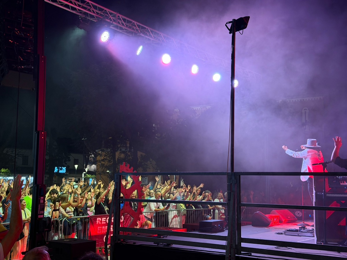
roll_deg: -0.7
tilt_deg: +6.5
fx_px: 481
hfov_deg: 39.7
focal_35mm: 48
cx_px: 174
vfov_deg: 30.3
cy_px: 130
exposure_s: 1/41
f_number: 1.78
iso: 250
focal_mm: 6.76
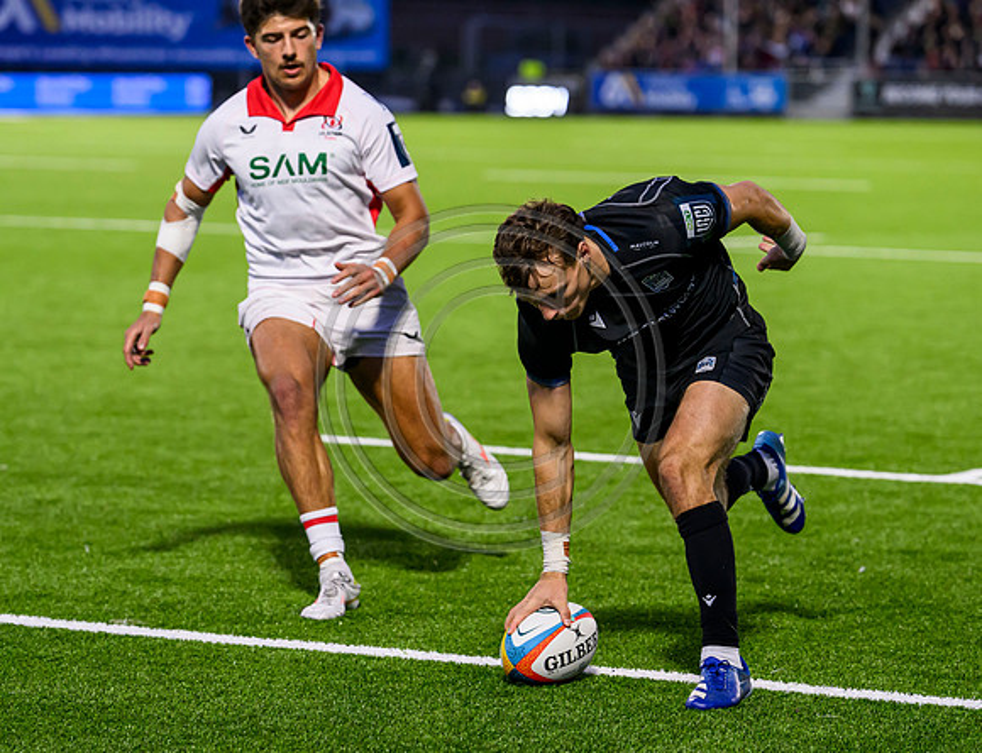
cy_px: 479
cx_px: 492
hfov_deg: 11.7
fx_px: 4789
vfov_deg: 9.0
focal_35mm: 167
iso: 2000
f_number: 3.2
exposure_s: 1/1250
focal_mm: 120
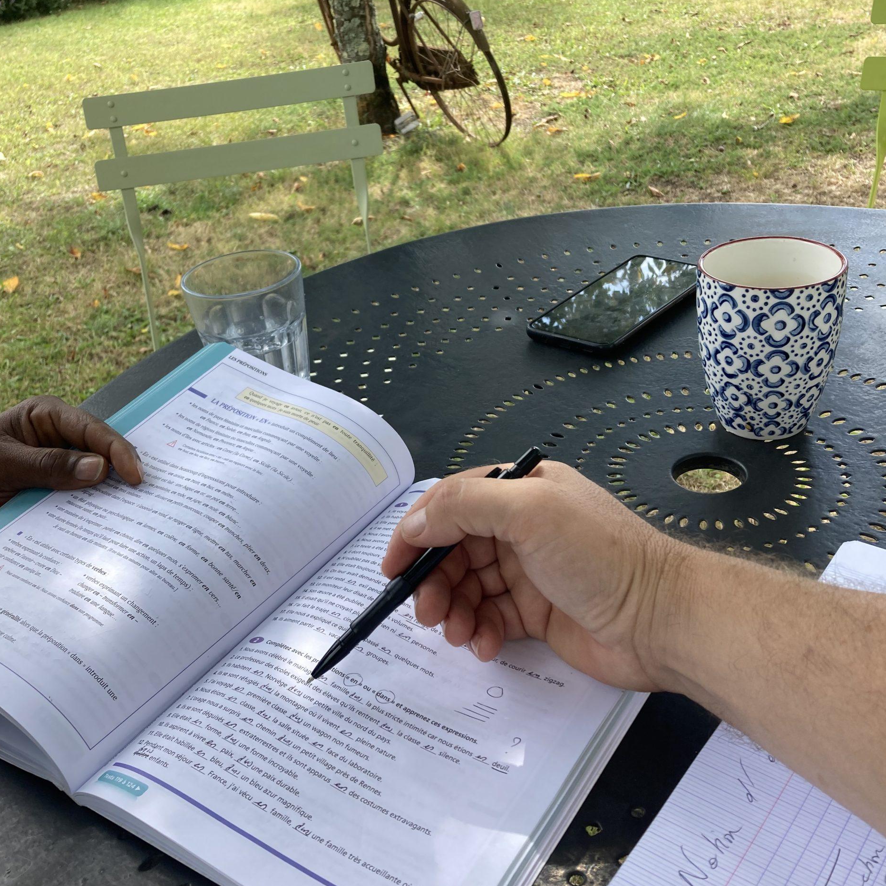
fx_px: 985
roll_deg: +6.7
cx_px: 431
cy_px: 417
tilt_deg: -30.8
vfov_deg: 48.4
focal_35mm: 34
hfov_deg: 48.4
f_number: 1.8
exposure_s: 1/489
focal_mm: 3.99
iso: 20
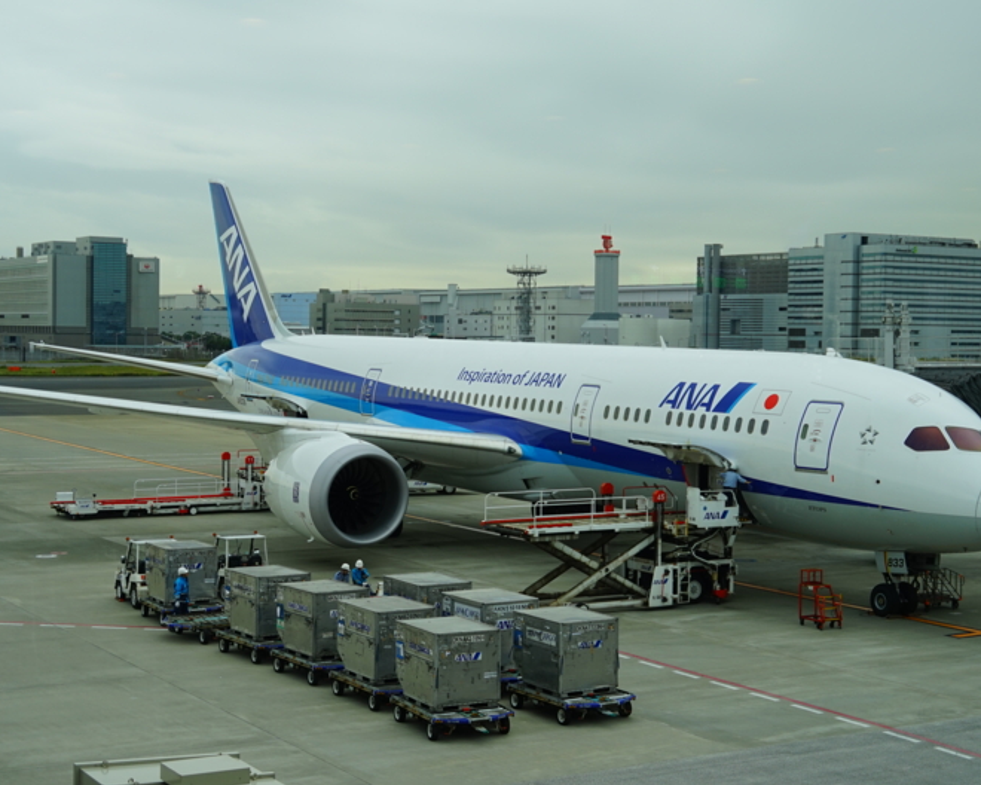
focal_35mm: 58
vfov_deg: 26.2
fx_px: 1684
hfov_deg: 32.4
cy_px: 390
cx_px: 575
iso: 100
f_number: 5.6
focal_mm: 34
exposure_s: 1/80
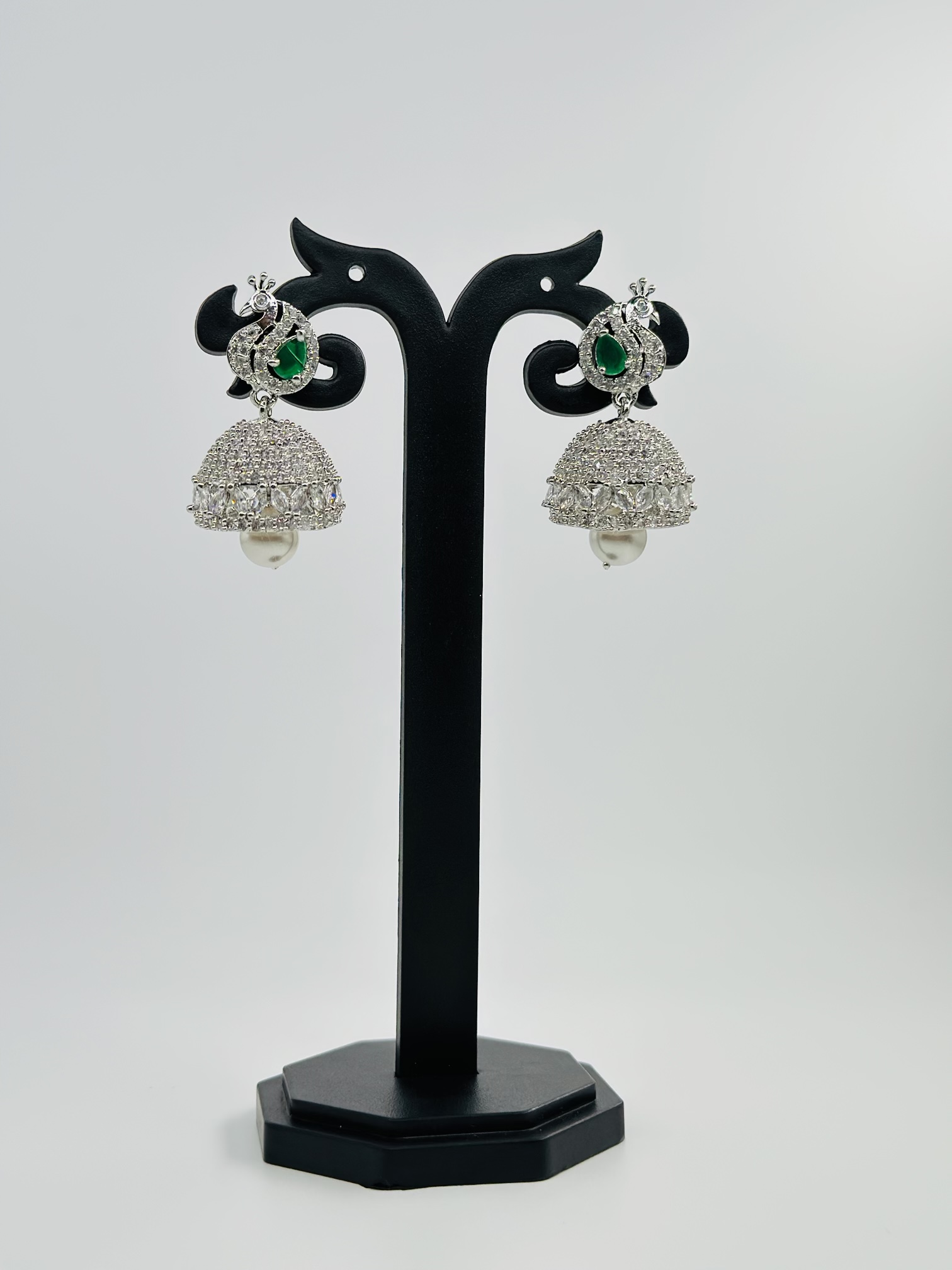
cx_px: 476
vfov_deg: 39.7
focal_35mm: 48
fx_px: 1760
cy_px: 635
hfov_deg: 30.3
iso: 80
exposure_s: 1/1751
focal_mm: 6.86
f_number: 1.78
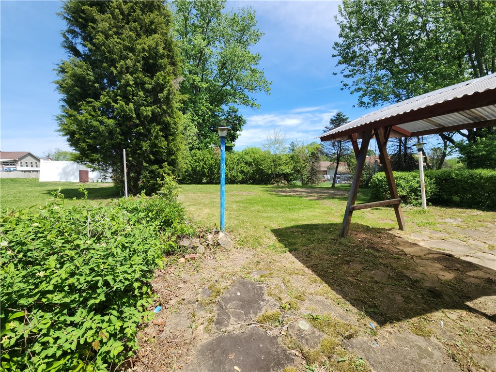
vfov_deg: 89.9
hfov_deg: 106.2
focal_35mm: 13
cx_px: 248
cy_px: 186
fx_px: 186
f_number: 2.2
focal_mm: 2.2
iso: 50
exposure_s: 1/1235
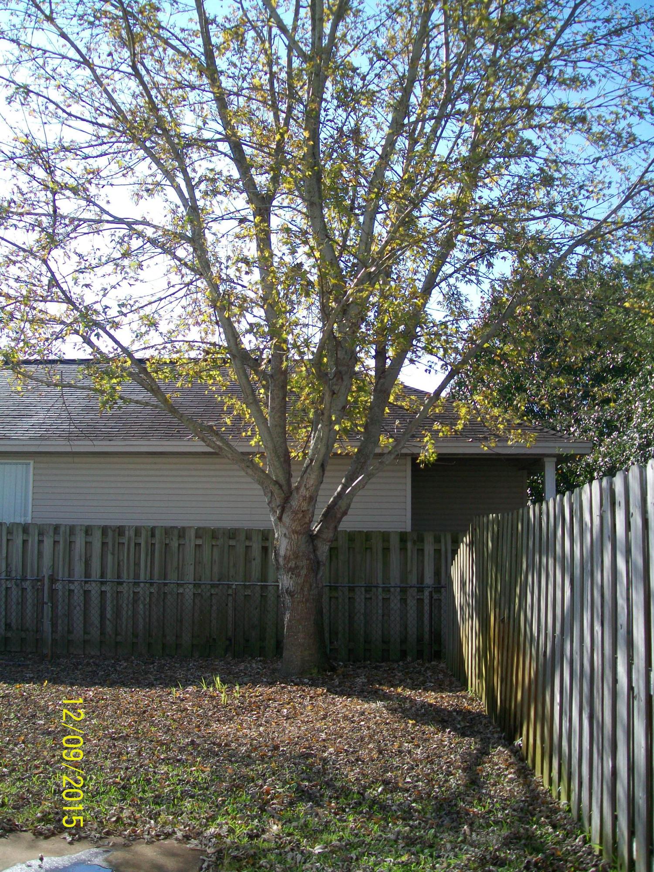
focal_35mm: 34
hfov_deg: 41.8
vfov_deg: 54.0
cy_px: 436
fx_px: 856
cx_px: 327
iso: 64
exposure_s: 1/640
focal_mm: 6.1
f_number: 2.7
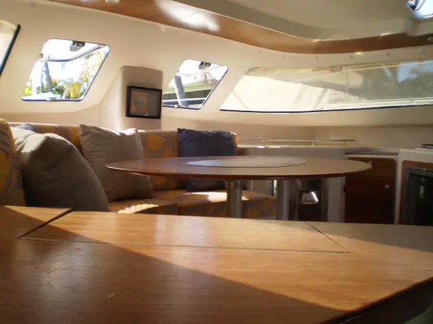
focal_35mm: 36
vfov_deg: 39.7
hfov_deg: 51.4
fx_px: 450
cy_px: 162
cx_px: 216
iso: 64
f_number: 3.1
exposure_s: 1/125
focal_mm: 6.3
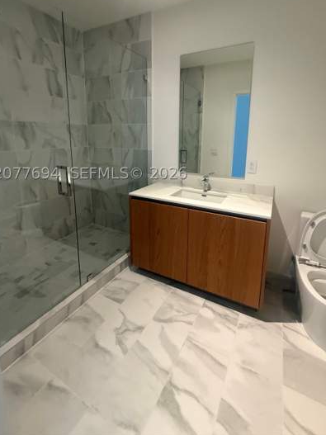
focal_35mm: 17
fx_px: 214
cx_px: 168
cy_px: 173
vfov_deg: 89.8
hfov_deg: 74.7
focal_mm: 2.22
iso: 640
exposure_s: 1/60
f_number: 2.2
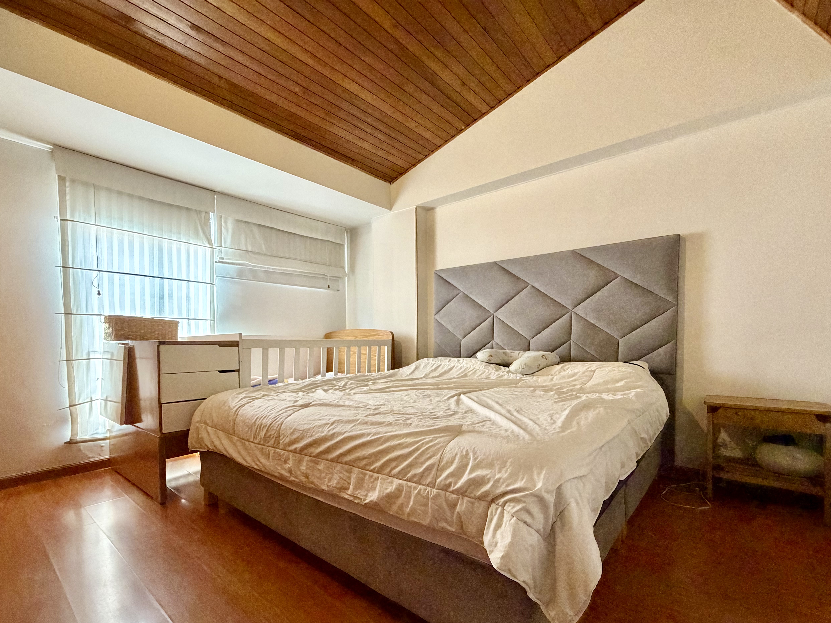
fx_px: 384
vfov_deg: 77.7
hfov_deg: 94.4
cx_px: 434
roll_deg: +0.3
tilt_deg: -2.7
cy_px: 356
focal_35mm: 16
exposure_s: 1/60
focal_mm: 2.22
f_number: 2.2
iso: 500
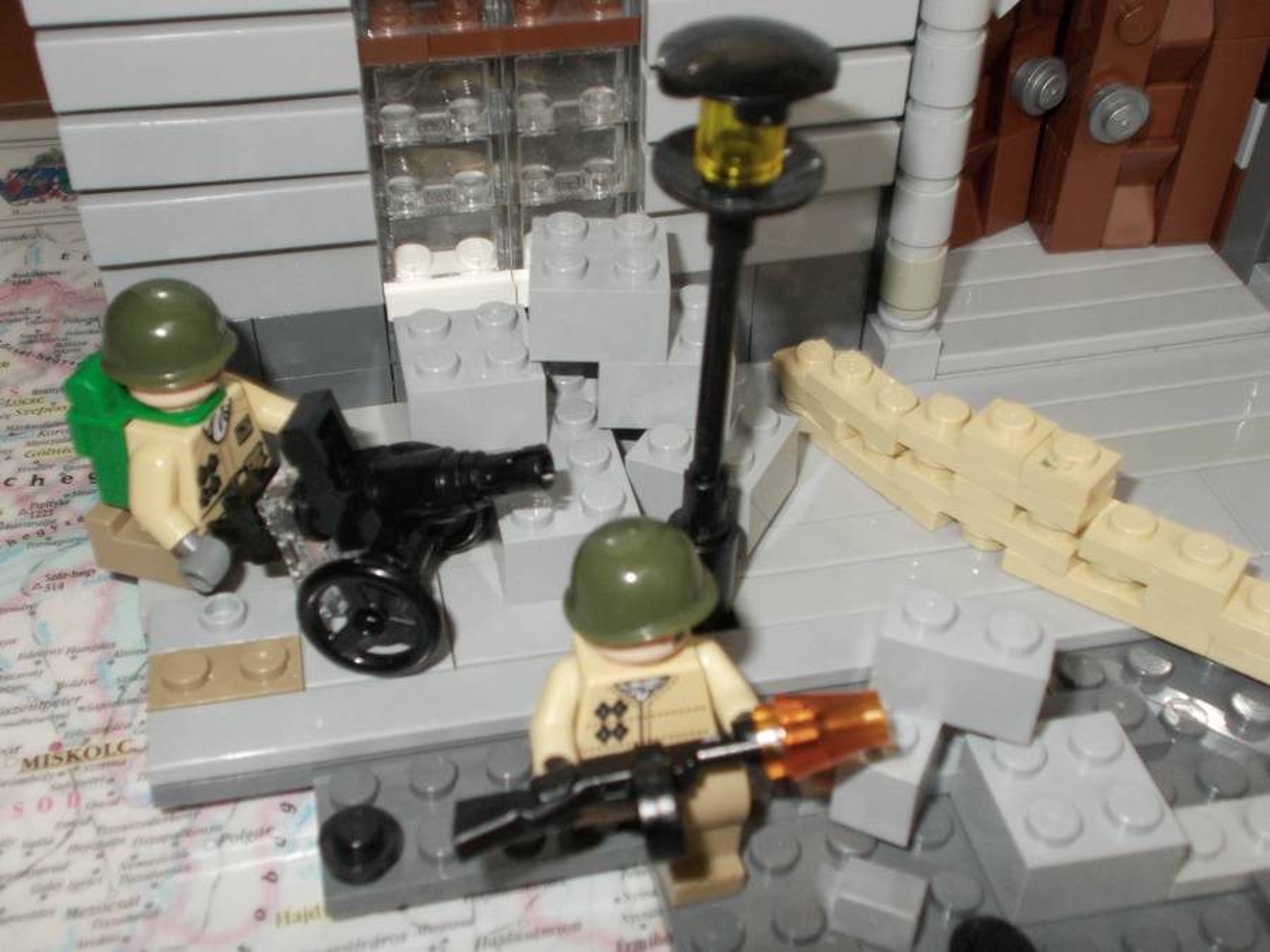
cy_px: 476
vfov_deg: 32.9
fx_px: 1614
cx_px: 635
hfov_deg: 42.9
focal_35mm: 44
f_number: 4.2
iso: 200
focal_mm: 7.9
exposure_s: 1/30
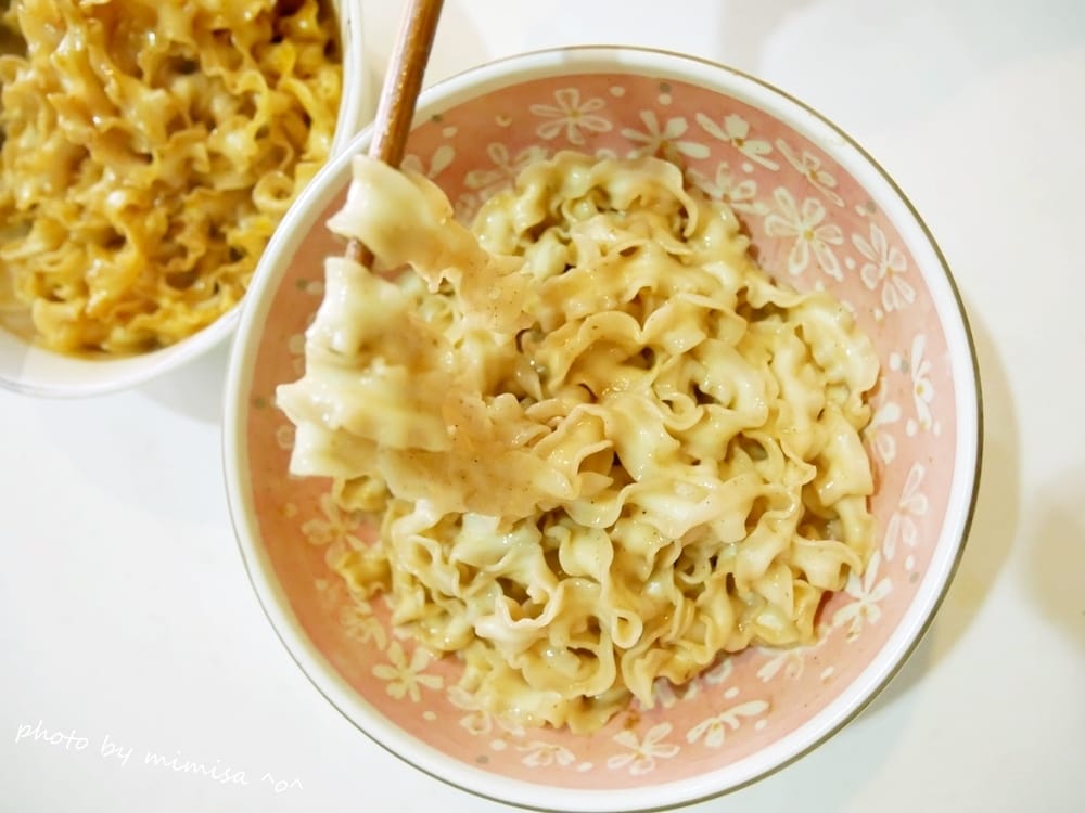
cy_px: 406
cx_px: 542
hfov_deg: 71.6
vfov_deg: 56.8
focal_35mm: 24
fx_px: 752
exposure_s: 1/30
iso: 3200
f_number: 3.5
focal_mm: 12
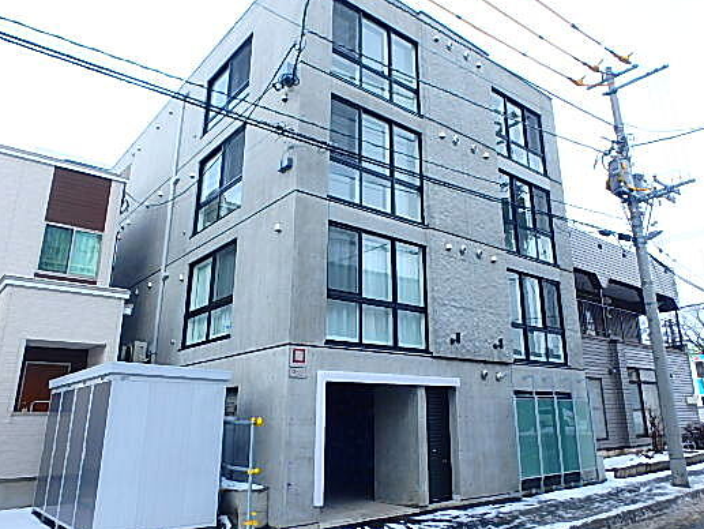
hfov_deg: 67.1
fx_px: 529
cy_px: 241
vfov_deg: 53.0
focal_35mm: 26
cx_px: 387
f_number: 3.5
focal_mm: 3.7
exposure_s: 1/640
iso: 125
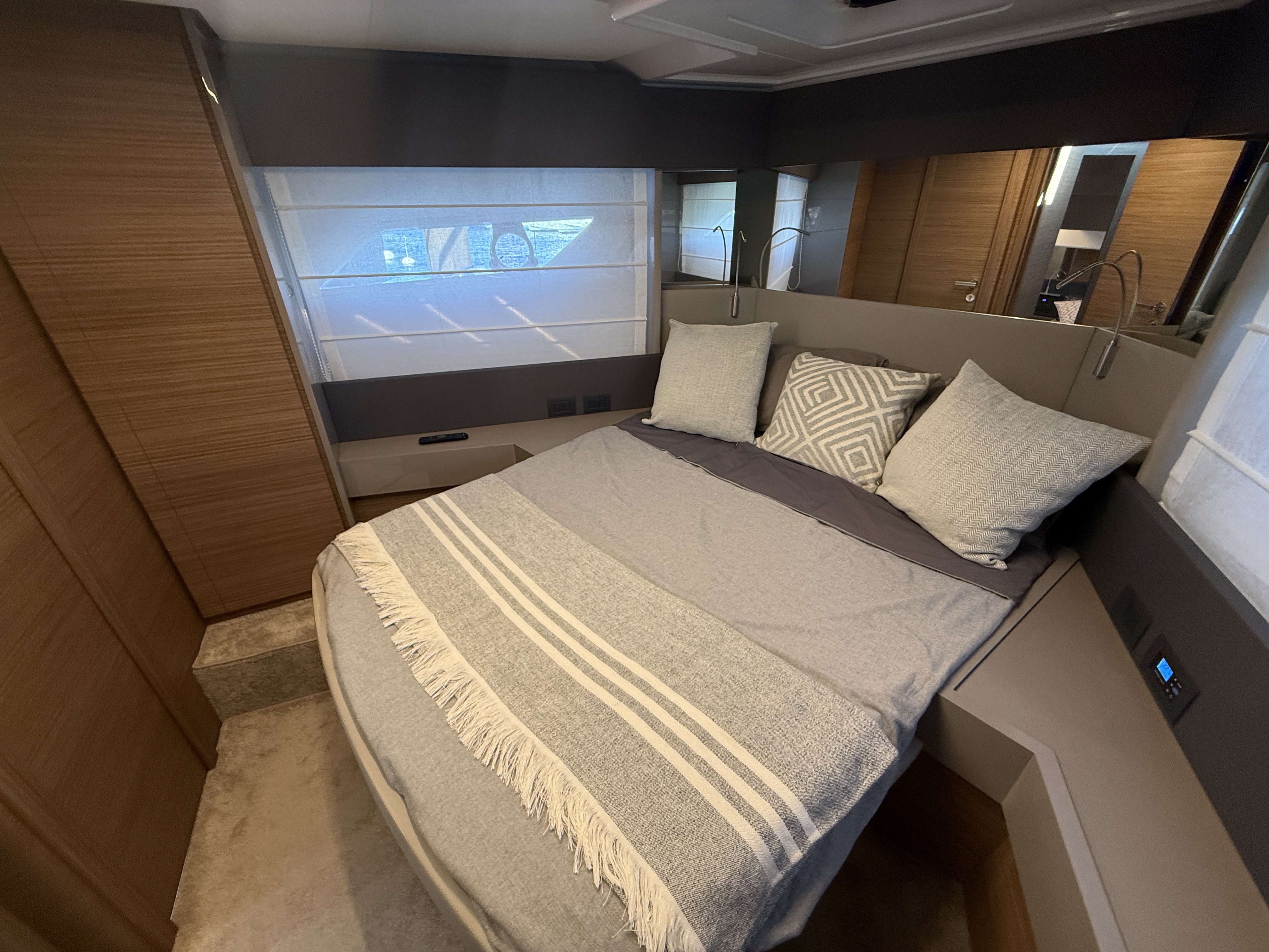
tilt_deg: -26.3
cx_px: 634
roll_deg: +1.1
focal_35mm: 14
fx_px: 513
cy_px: 476
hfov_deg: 102.1
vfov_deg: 85.7
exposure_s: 1/99
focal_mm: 2.22
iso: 250
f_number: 2.2
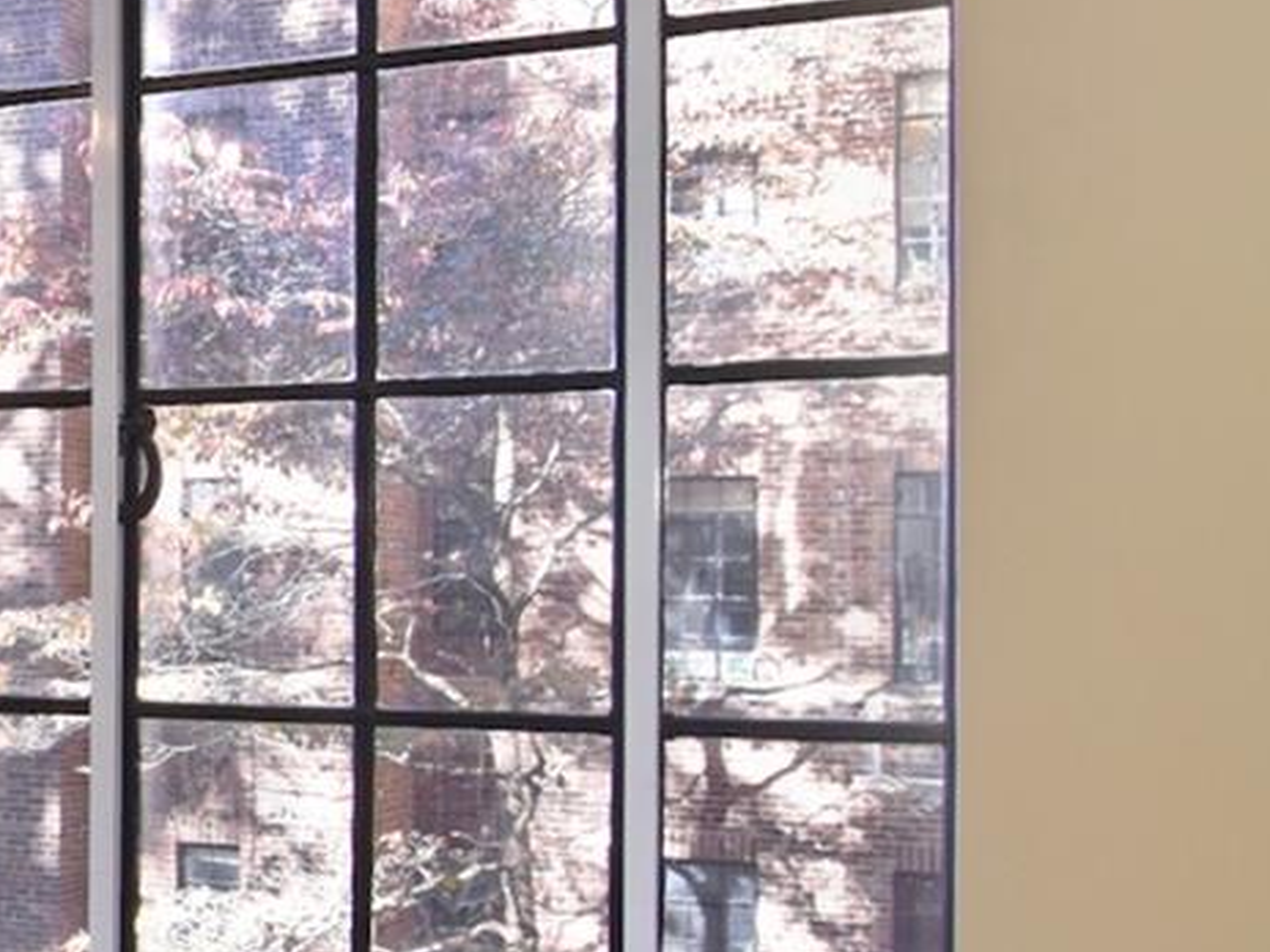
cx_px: -1300
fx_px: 2572
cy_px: 599
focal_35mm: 70
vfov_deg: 20.9
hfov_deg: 18.2
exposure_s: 1/80
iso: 640
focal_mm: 11
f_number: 11
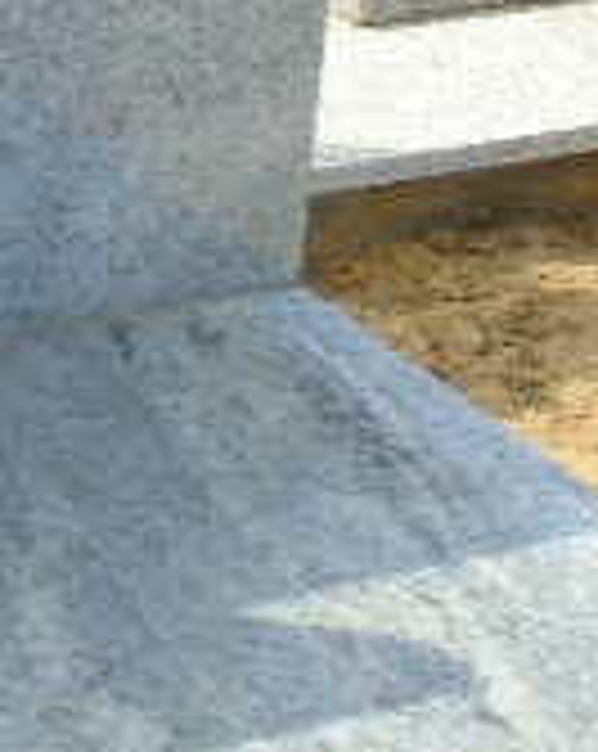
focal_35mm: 150
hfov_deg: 10.0
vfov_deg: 12.7
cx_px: -252
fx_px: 3328
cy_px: -9
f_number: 3.9
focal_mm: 7.1
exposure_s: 1/640
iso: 80
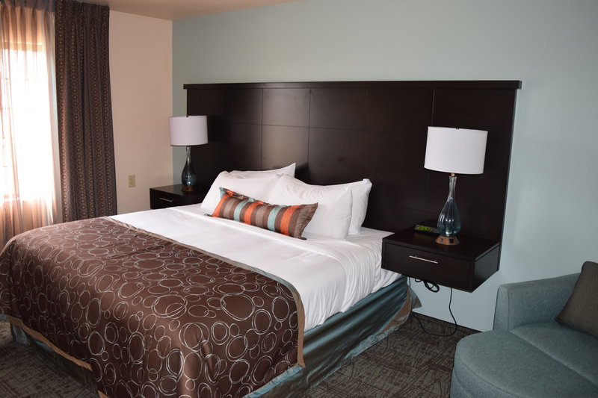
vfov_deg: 43.6
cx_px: 299
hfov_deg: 61.9
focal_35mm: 30
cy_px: 199
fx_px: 498
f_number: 4.5
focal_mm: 20
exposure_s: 1/80
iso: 800
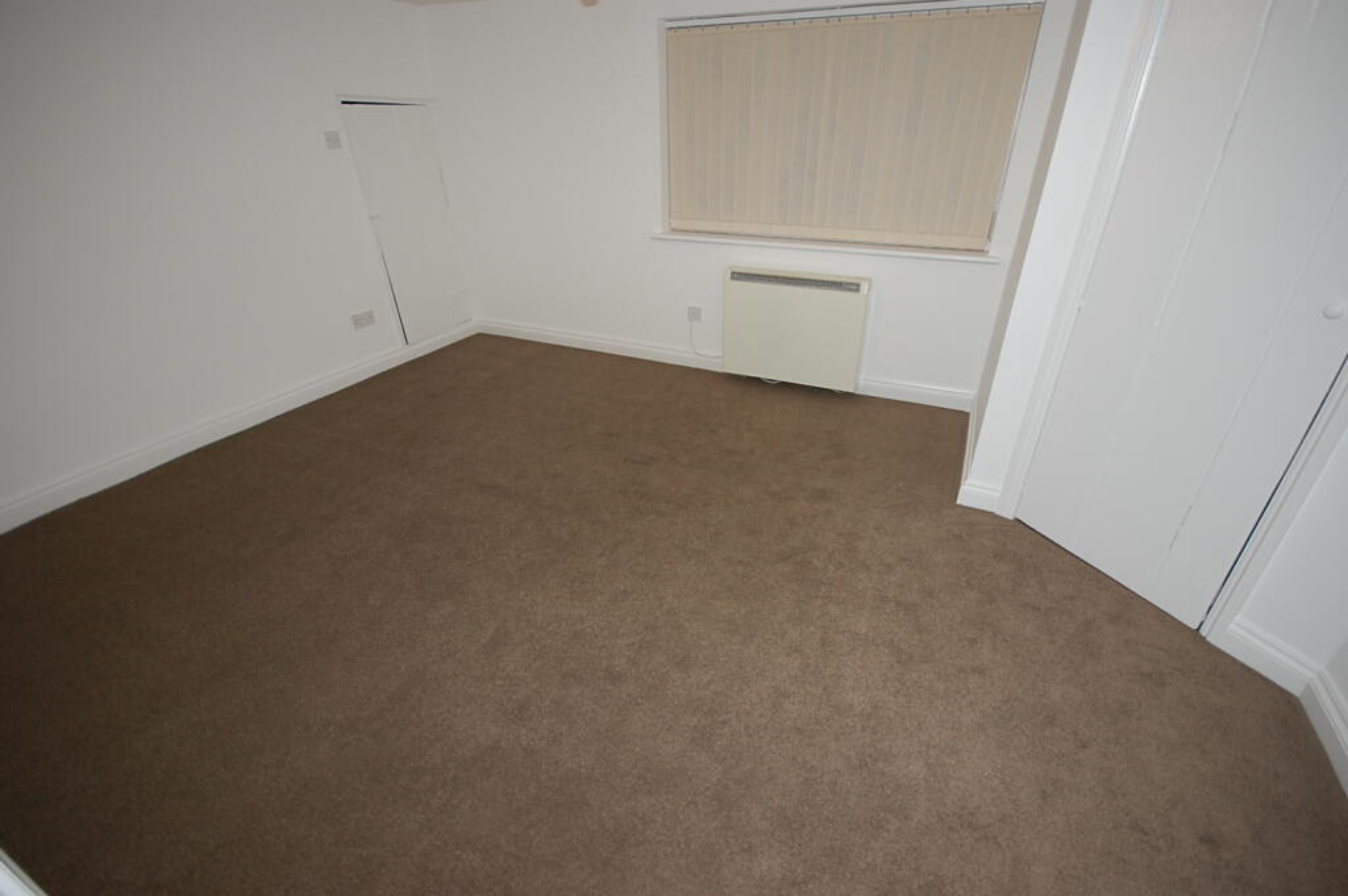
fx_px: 561
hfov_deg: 100.4
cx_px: 674
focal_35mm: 15
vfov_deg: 77.2
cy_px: 448
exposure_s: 1/60
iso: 400
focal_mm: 10
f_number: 4
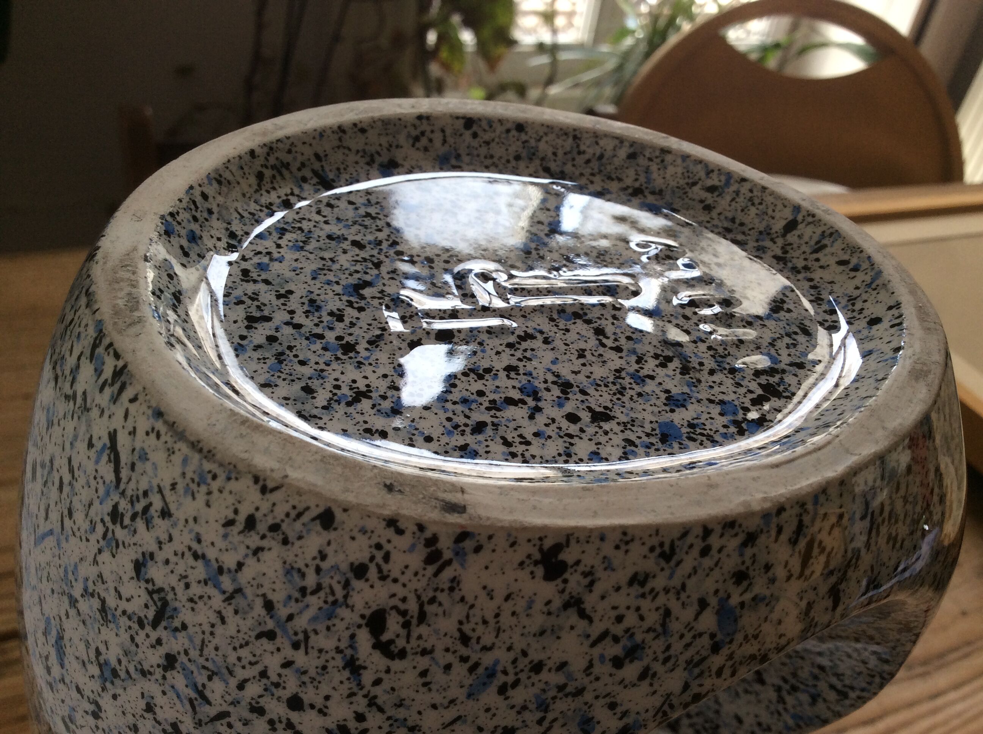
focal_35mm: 32
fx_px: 907
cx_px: 492
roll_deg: -12.7
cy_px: 367
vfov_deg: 44.1
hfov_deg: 56.9
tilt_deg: -37.6
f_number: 2.4
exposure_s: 1/33
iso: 32
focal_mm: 3.3
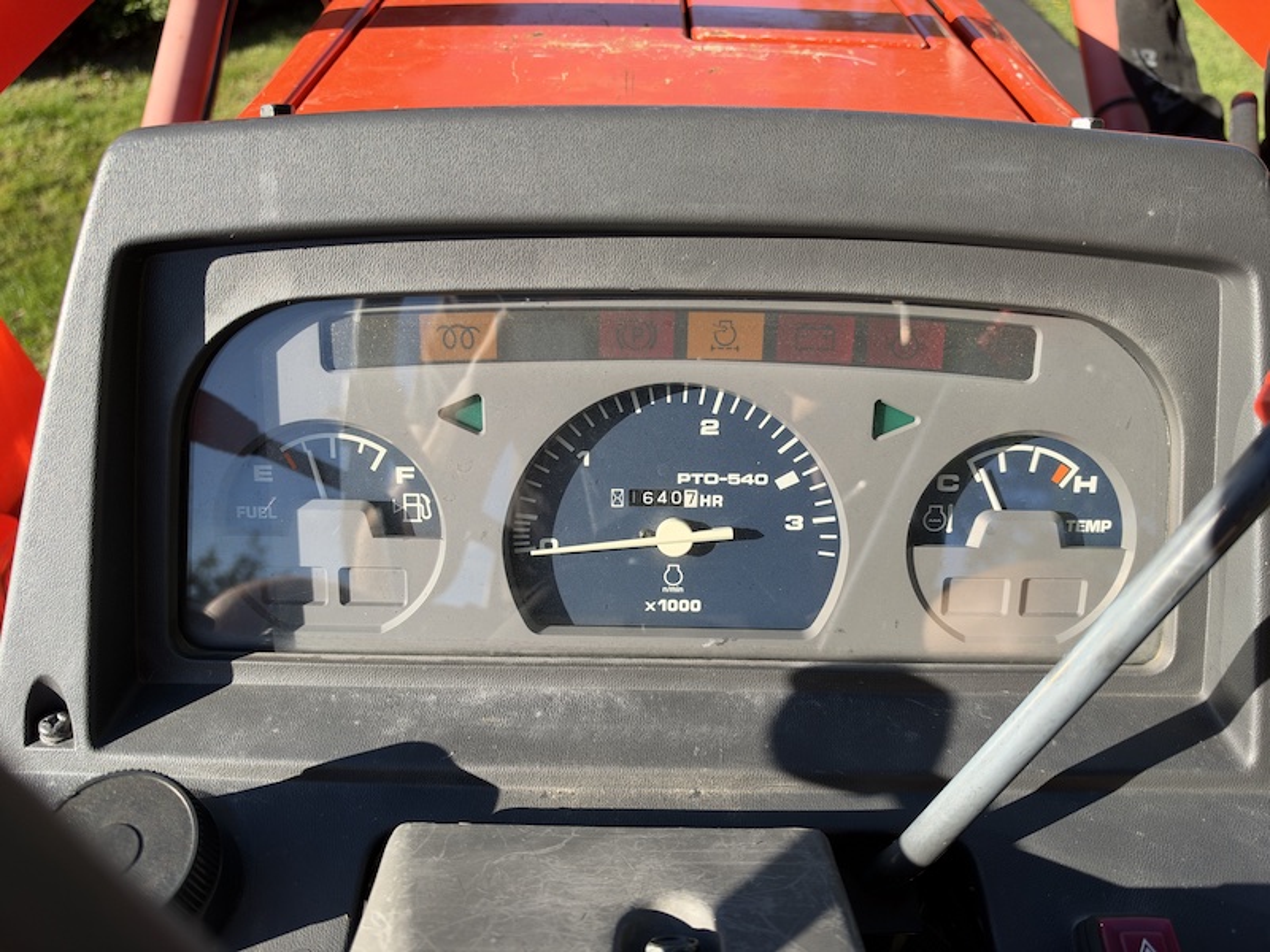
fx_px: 881
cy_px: 476
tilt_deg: -42.0
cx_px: 635
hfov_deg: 71.6
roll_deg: -2.5
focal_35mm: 24
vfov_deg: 56.8
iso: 64
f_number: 1.8
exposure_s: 1/1264
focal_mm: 6.93
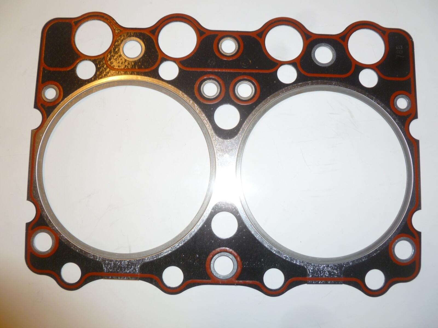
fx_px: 354
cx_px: 219
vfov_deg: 49.7
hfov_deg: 63.4
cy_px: 164
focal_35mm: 28
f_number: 3.3
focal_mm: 5
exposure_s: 1/30
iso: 100
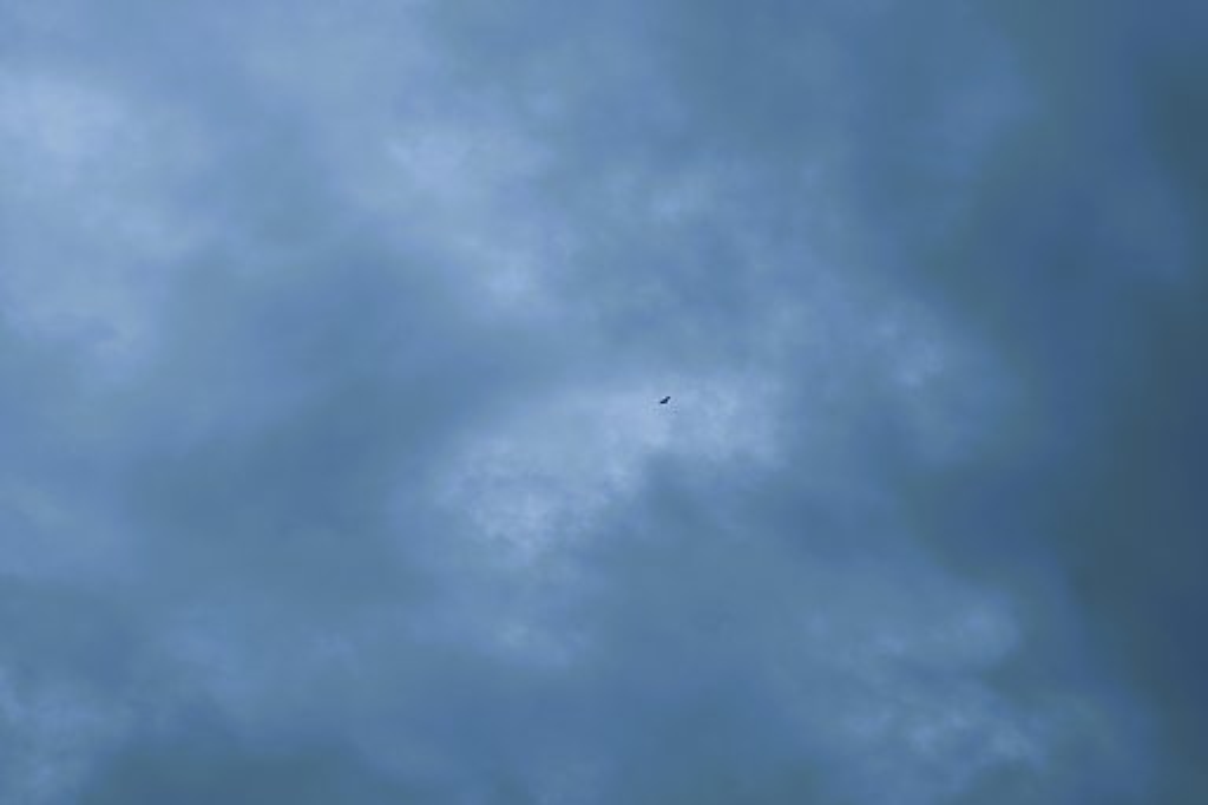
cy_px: 402
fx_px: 1677
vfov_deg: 27.0
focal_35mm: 50
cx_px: 604
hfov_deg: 39.6
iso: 100
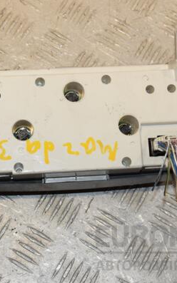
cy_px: 141
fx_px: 624
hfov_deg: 16.2
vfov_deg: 25.6
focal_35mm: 81
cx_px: 82
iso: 800
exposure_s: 1/200
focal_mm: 35
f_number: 10
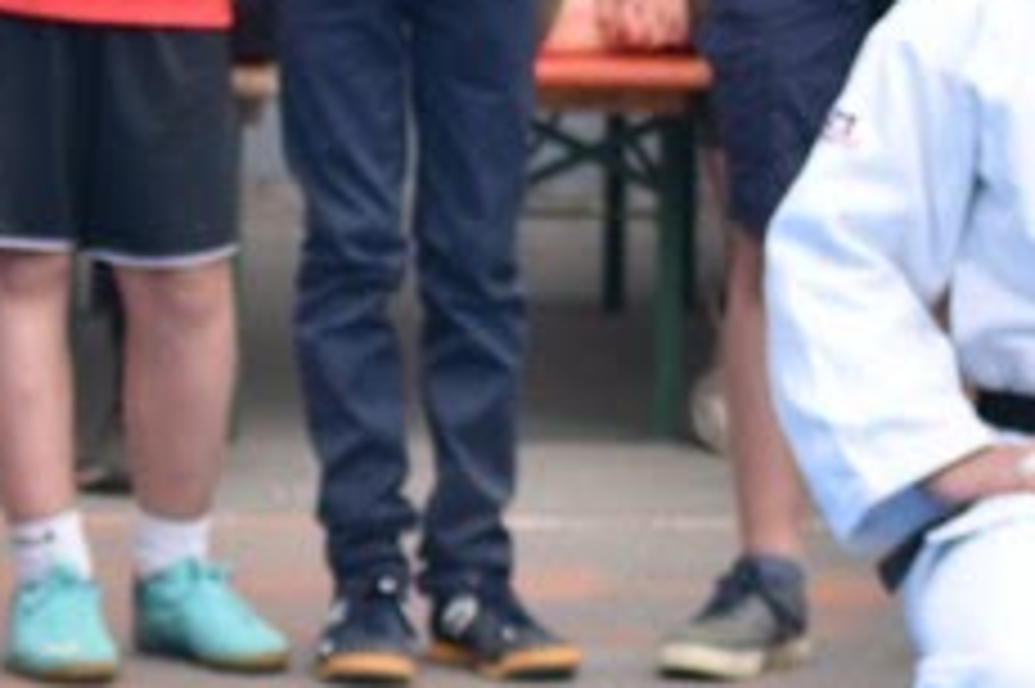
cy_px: 65
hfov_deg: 6.2
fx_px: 9595
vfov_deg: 4.1
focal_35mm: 334
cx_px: -32
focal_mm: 50
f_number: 3.2
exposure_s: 1/500
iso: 100
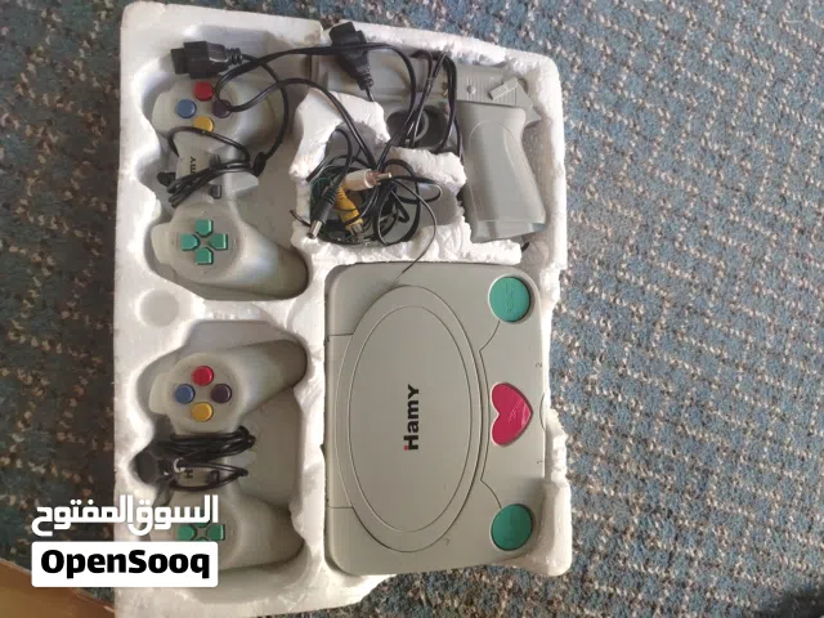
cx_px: 412
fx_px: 571
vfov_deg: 56.8
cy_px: 309
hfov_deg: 71.6
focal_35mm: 24
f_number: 1.75
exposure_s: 1/33.3
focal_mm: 5.25
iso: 828
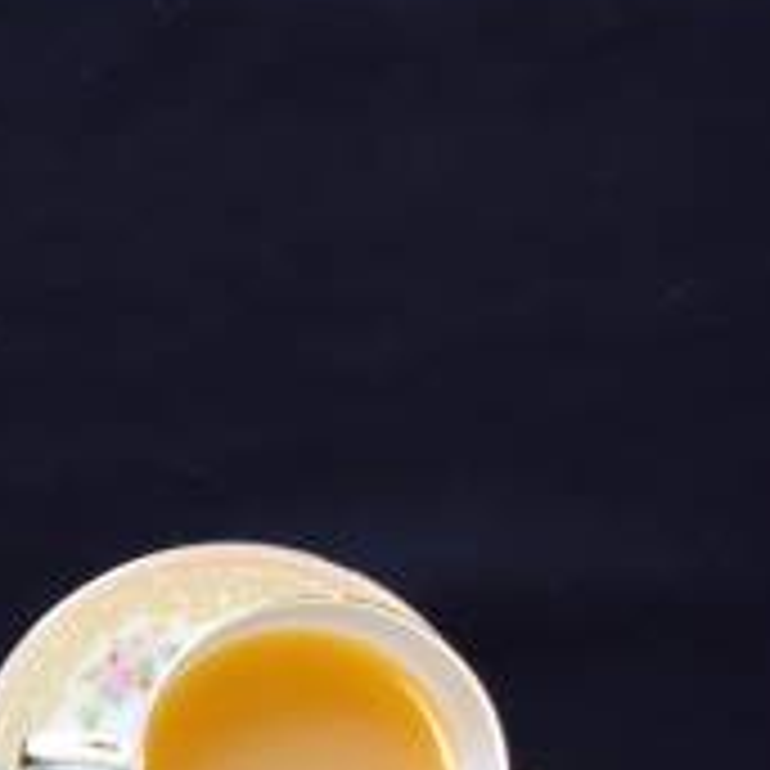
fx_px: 2416
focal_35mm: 96
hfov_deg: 15.6
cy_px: 1036
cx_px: -603
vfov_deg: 16.9
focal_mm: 4.15
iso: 50
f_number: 2.2
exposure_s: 1/33
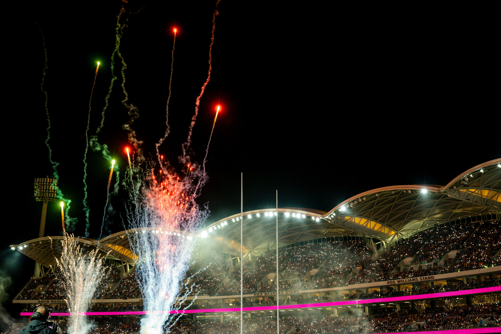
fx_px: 543
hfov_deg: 49.6
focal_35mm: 39
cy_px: 167
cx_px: 250
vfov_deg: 34.2
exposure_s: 1/60
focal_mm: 39
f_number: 4
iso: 2500
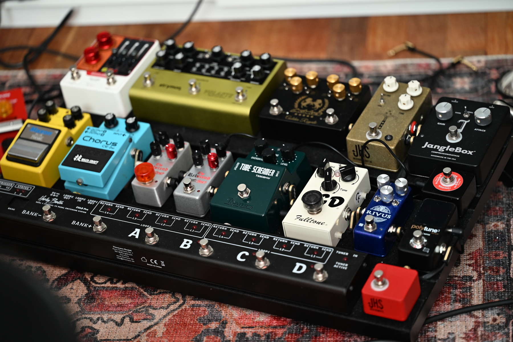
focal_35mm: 105
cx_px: 256
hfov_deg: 19.5
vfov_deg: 13.0
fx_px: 1496
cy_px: 171
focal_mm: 105
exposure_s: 1/3
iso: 800
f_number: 2.8
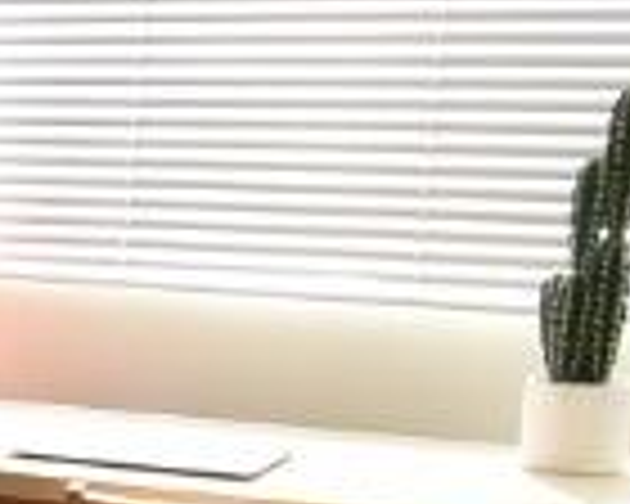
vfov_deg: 12.7
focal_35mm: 119
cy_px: 578
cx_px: -666
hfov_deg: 13.6
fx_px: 2214
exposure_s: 1/125
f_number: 5.6
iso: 320
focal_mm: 11.5
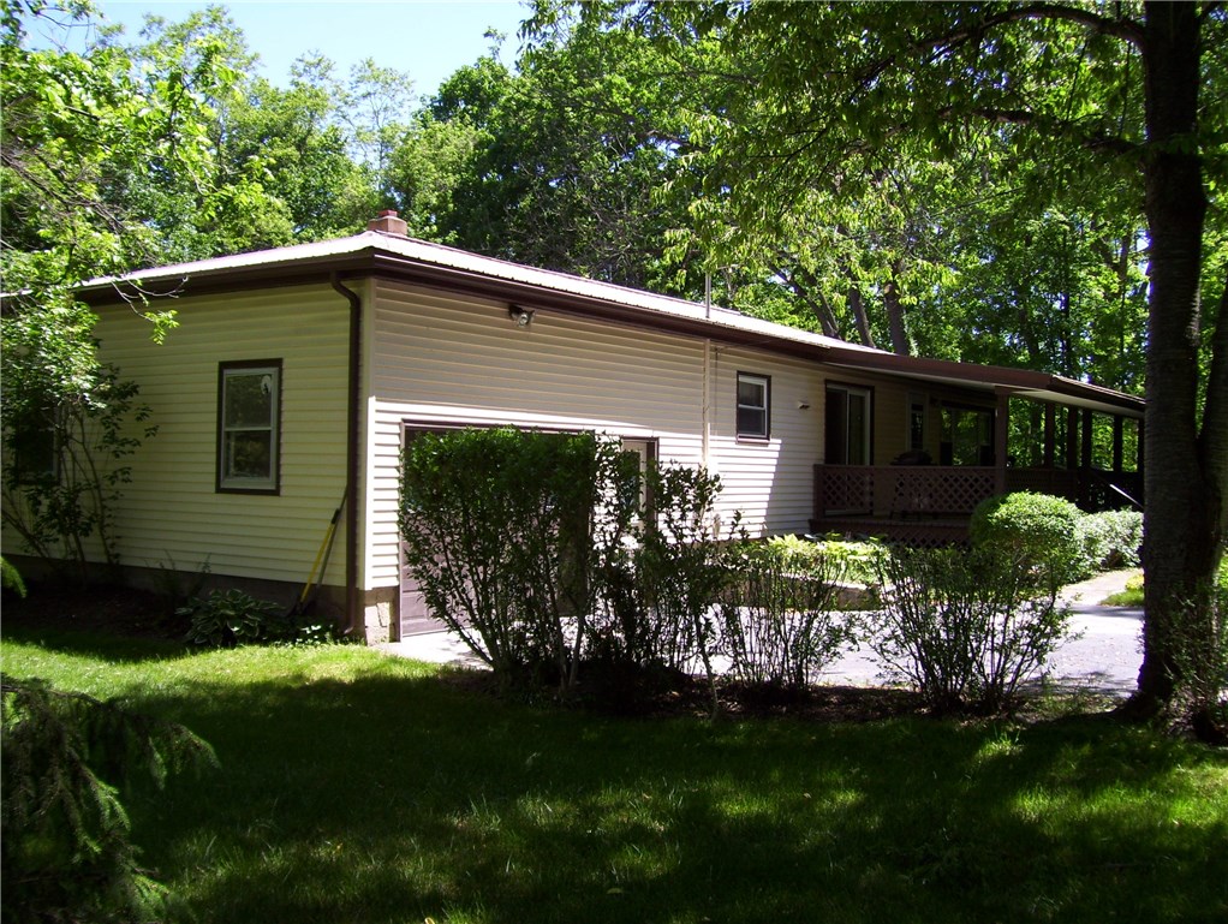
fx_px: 1279
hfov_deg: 51.3
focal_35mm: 36
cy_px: 462
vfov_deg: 39.7
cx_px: 614
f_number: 2.7
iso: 80
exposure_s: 1/320
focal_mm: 6
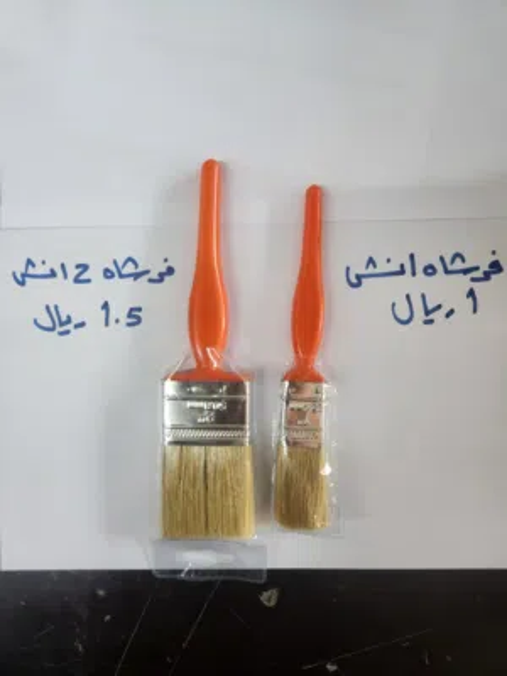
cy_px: 338
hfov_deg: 58.9
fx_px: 449
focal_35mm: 23
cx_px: 254
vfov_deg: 73.9
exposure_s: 1/120
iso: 160
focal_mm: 5.4
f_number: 1.8
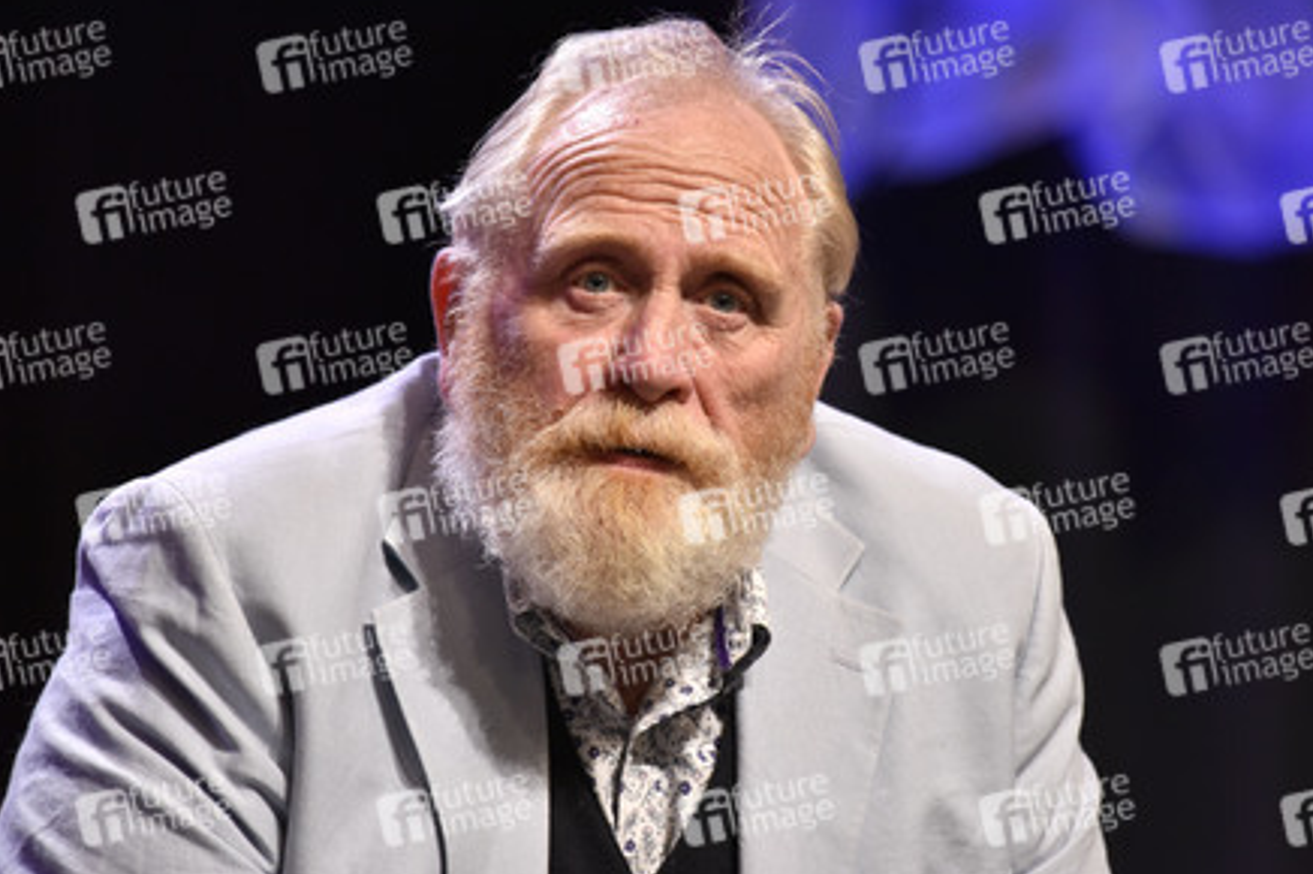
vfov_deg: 2.7
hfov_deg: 4.0
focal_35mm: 517
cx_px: 676
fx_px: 18841
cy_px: 434
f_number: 5.6
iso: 2500
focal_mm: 500
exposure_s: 1/125
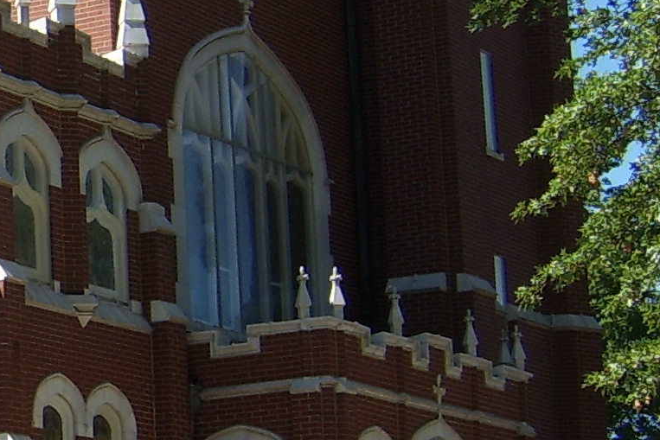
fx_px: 2182
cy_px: 170
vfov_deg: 11.5
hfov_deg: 15.4
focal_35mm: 119
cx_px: -420
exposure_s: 1/229
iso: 50
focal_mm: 8.13
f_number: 5.6
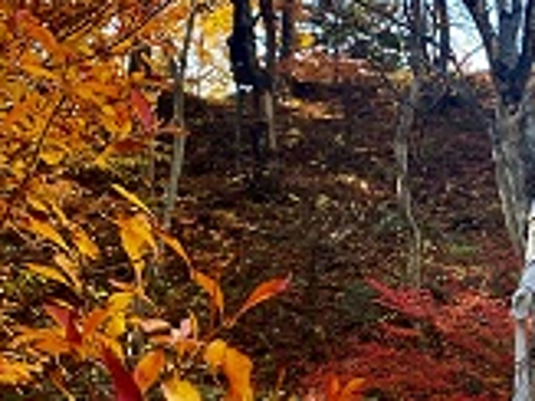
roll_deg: +2.3
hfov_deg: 20.7
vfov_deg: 16.7
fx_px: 1328
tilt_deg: +3.9
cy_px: 409
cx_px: 696
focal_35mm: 86
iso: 32
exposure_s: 1/147
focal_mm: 4.25
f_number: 1.8
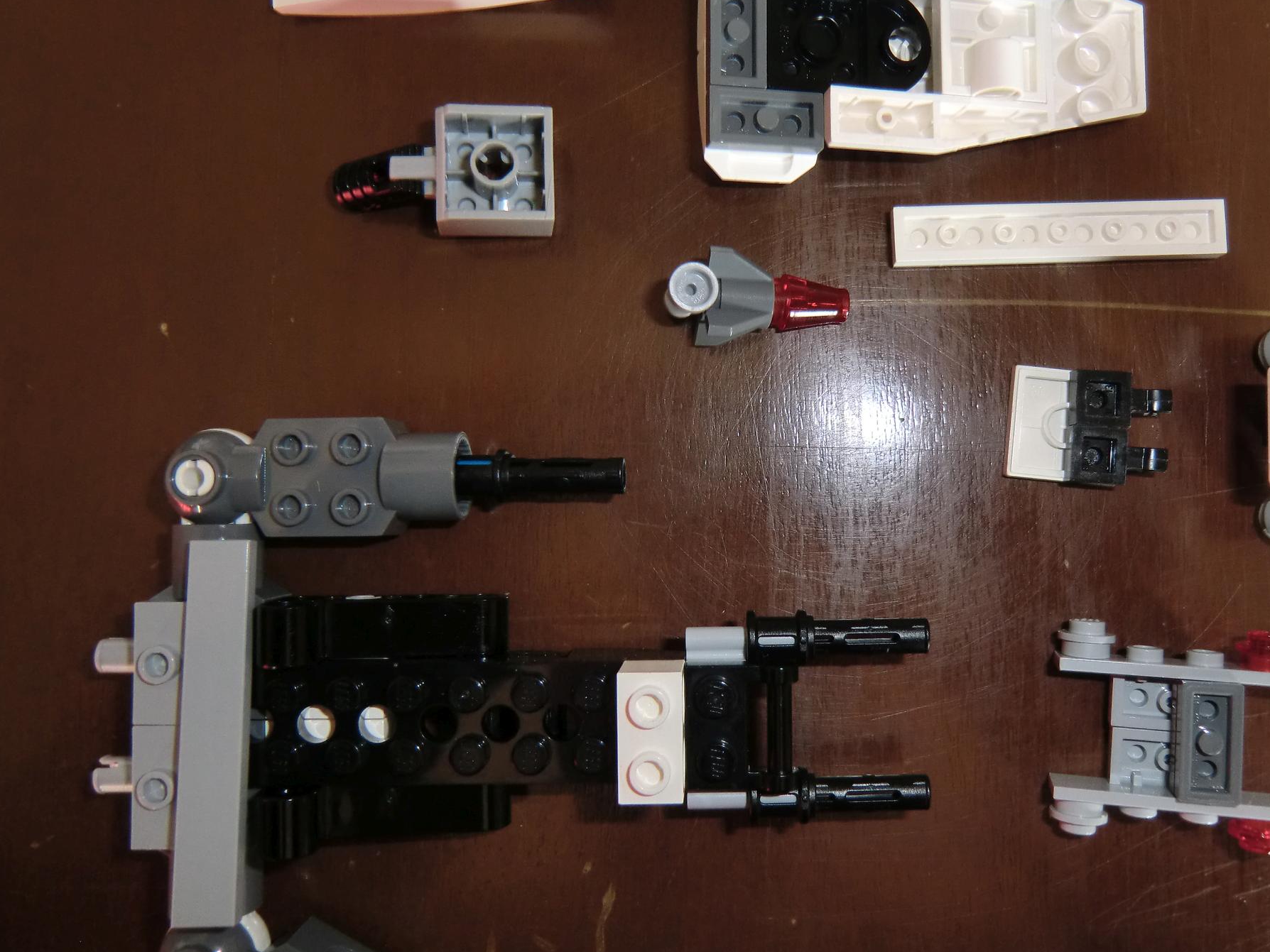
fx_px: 1064
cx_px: 739
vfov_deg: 48.2
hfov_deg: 61.3
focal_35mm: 29
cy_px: 432
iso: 100
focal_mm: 4.3
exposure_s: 1/8
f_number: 3.2
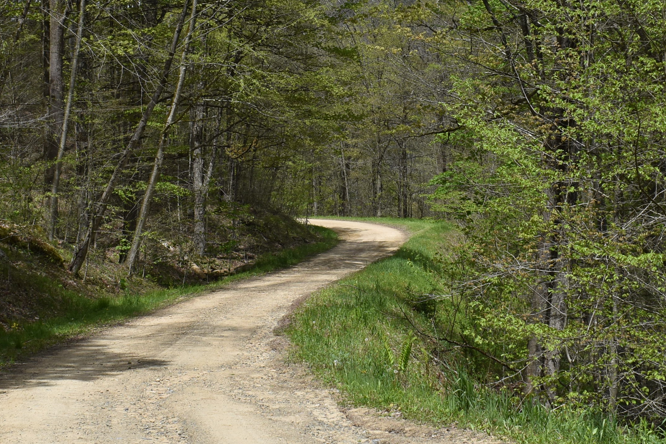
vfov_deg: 17.9
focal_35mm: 76
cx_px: 330
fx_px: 1406
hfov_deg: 26.6
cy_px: 128
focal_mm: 24
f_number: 10
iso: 200
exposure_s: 1/400
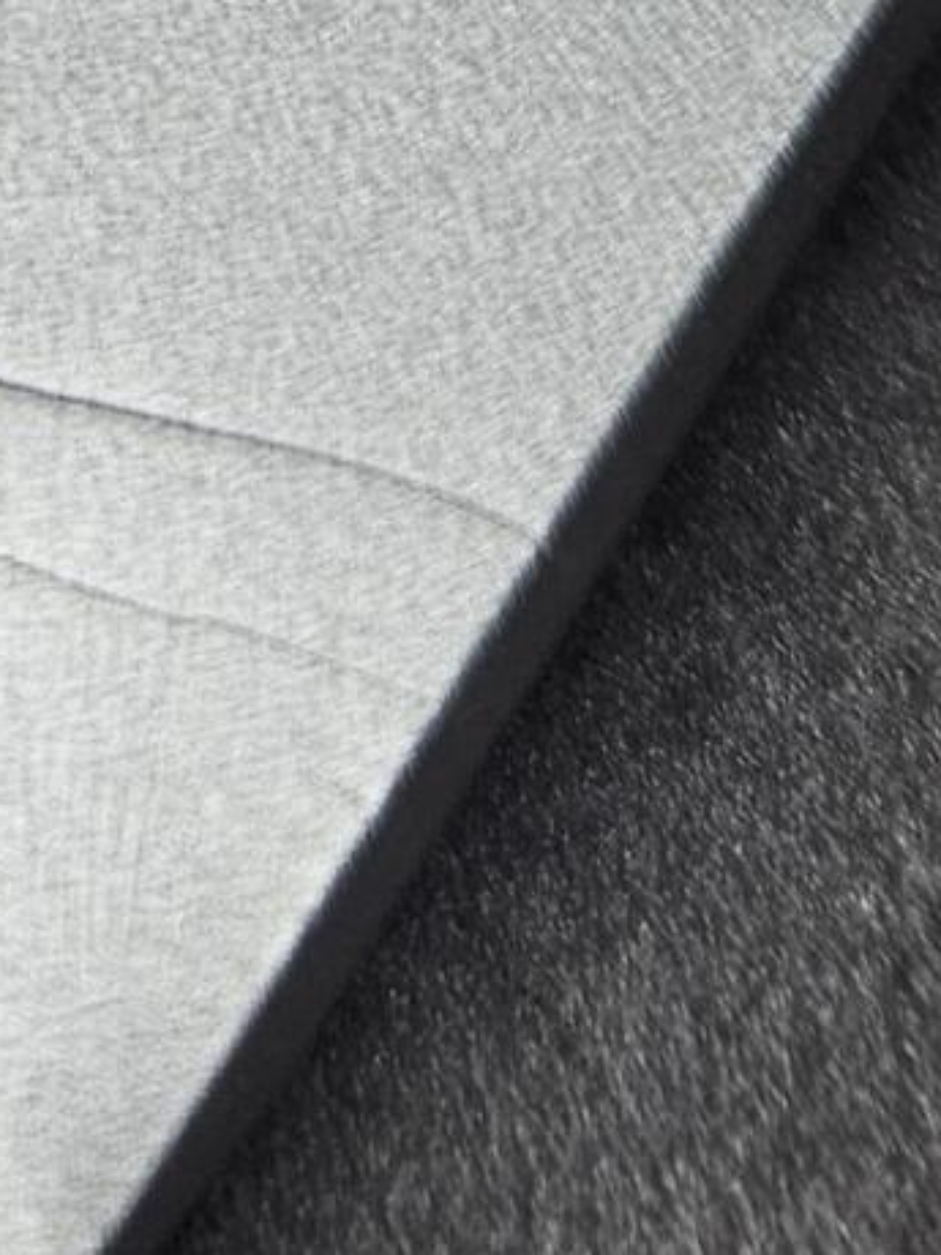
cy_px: -1179
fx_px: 4639
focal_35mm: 128
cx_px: -166
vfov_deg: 13.4
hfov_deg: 11.4
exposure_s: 1/180
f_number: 1.8
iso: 40
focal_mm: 5.4
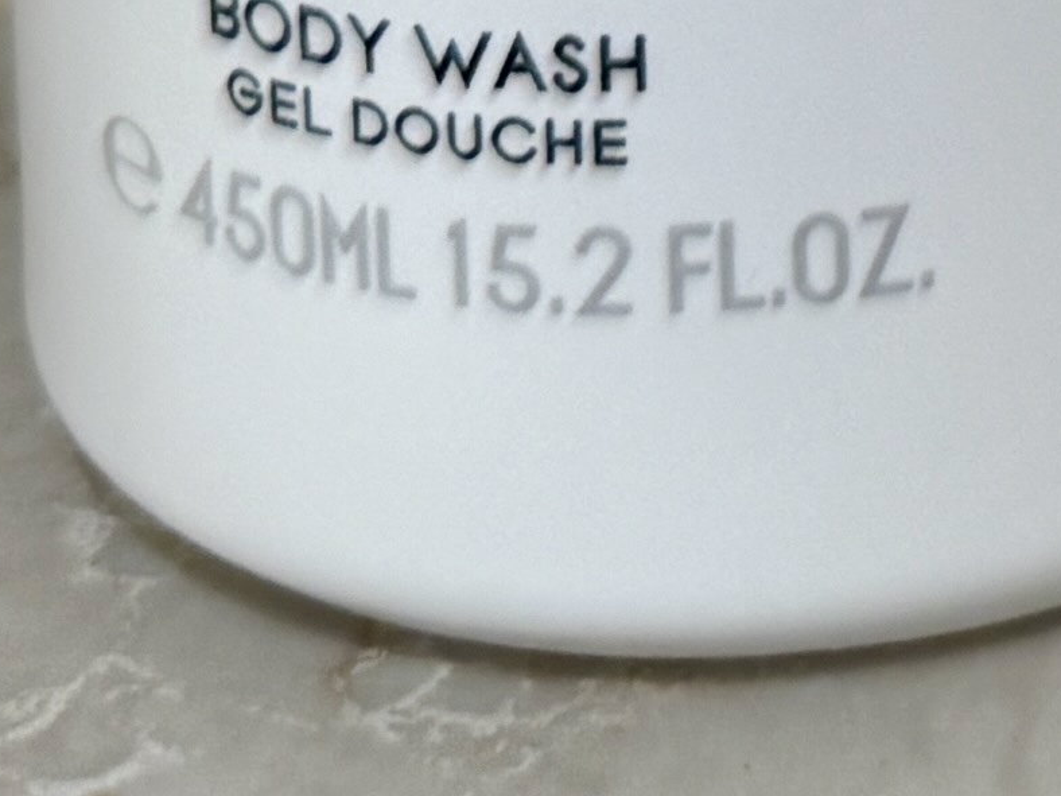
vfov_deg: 7.2
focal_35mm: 174
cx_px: 1908
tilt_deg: -6.6
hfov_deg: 10.7
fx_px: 5333
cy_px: -1857
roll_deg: -0.1
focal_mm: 6.76
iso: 80
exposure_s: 1/120
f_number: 1.78
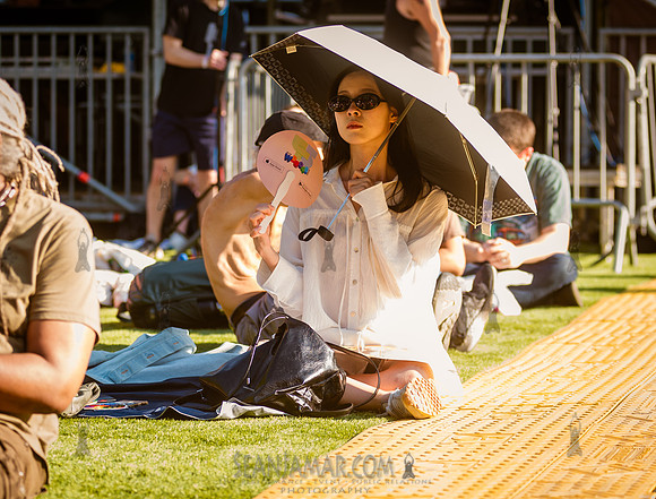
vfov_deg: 11.6
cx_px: 352
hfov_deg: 15.3
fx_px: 2449
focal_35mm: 129
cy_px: 270
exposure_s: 1/250
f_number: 3.5
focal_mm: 100
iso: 200
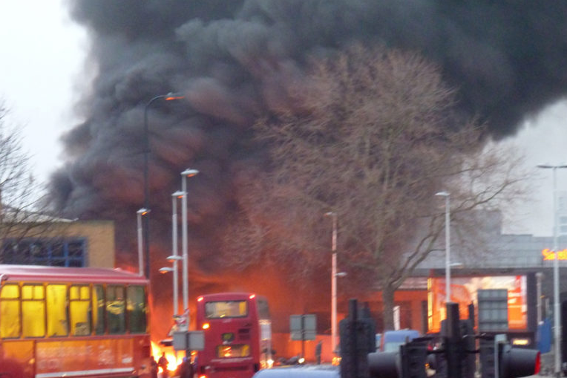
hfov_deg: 10.0
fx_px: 3228
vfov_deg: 6.7
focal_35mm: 205
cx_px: 284
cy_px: 189
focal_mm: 24.1
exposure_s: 1/4
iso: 400
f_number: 6.3
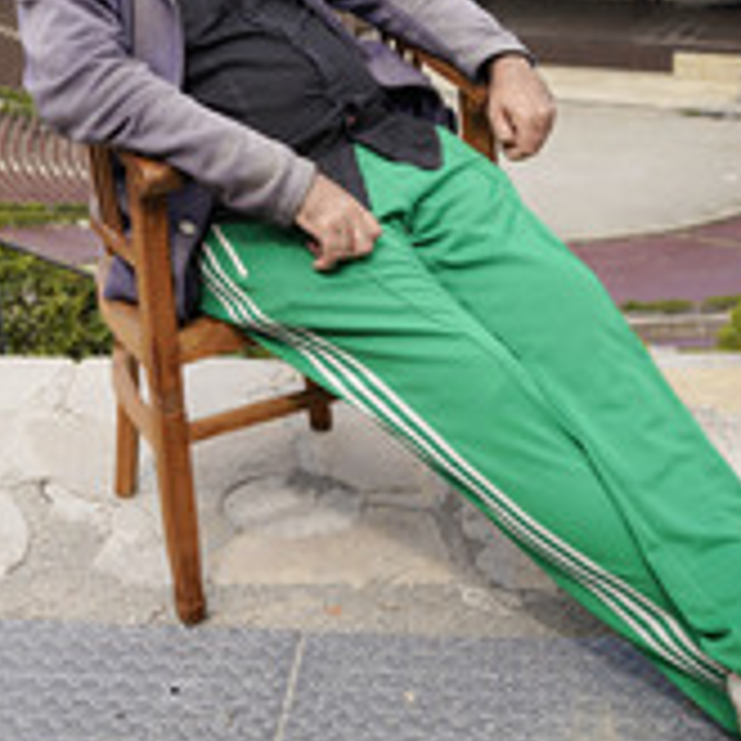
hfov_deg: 26.3
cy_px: 108
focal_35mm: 65
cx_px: 240
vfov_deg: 25.8
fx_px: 1574
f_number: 3.5
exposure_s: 1/800
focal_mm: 28
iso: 100
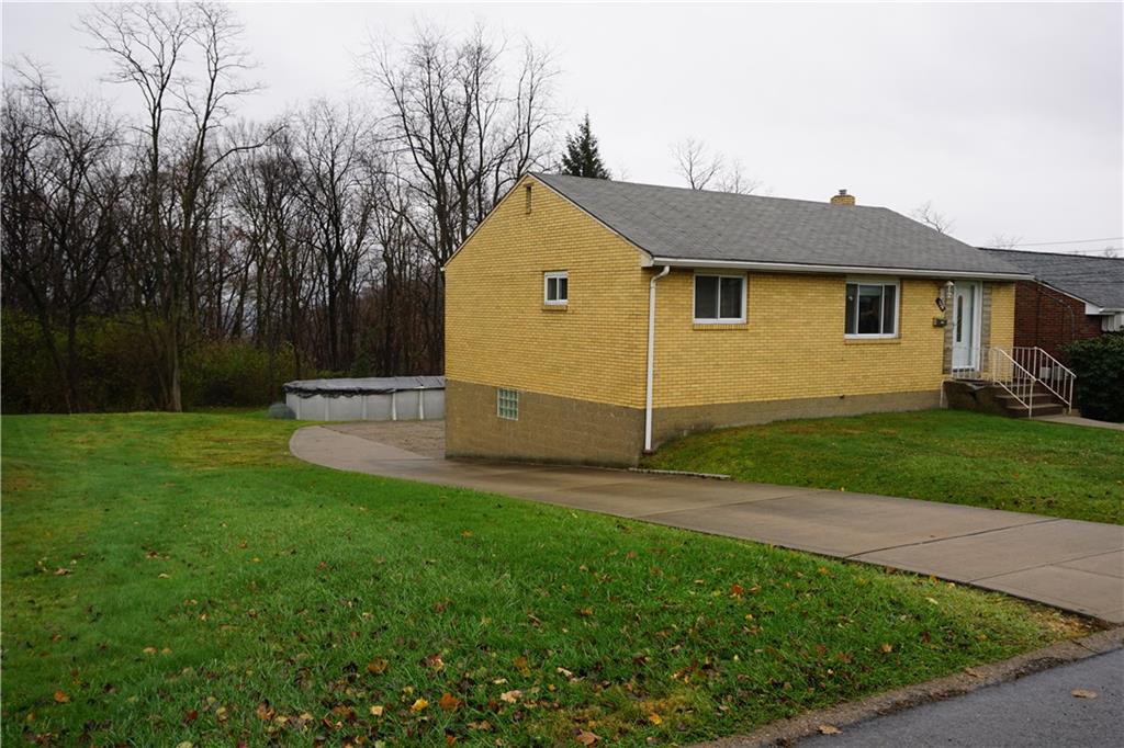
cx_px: 562
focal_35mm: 30
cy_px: 374
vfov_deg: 43.6
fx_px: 936
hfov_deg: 61.9
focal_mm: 20
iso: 100
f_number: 5.6
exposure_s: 1/80
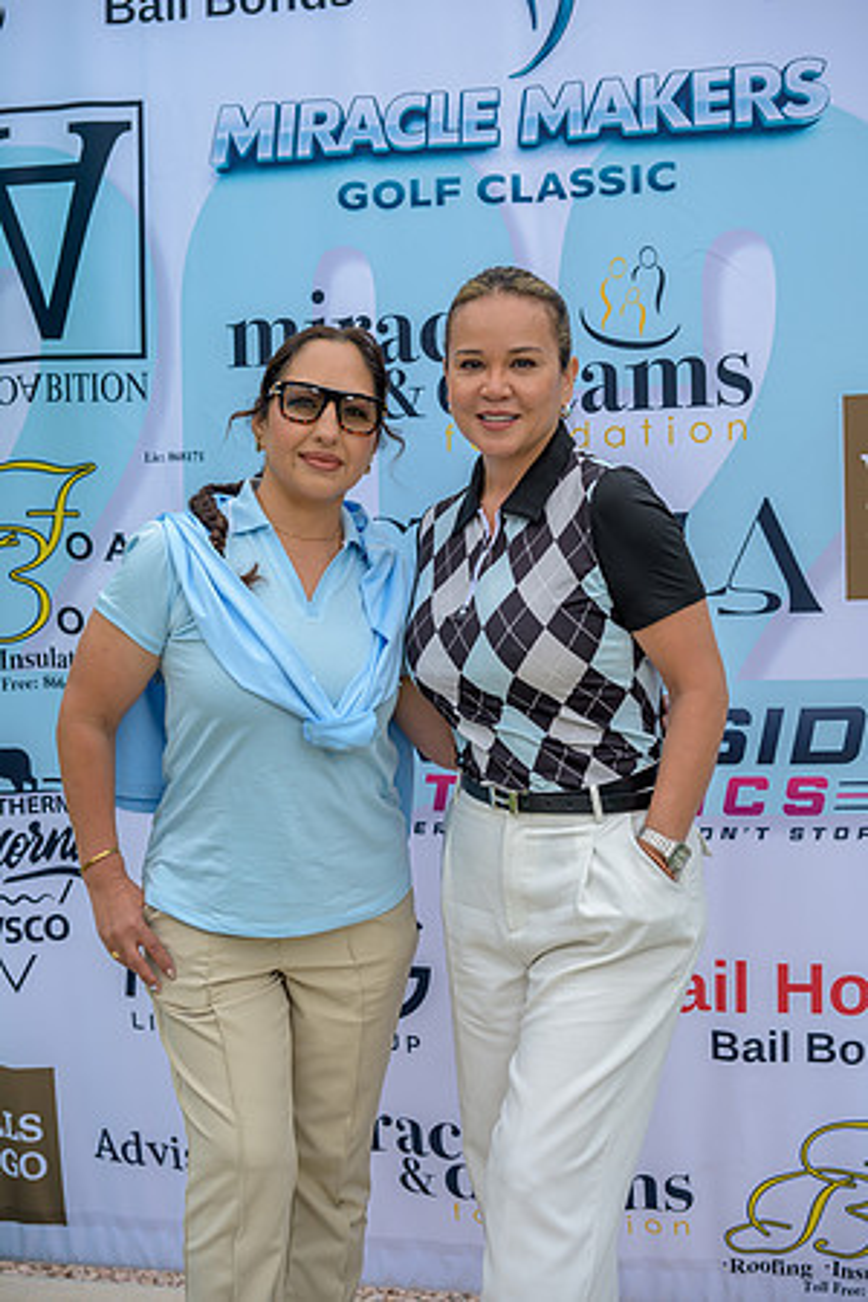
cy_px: 651
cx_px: 434
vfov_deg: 32.9
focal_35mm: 61
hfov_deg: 22.3
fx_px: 2206
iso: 125
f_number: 4
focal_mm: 61
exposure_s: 1/200
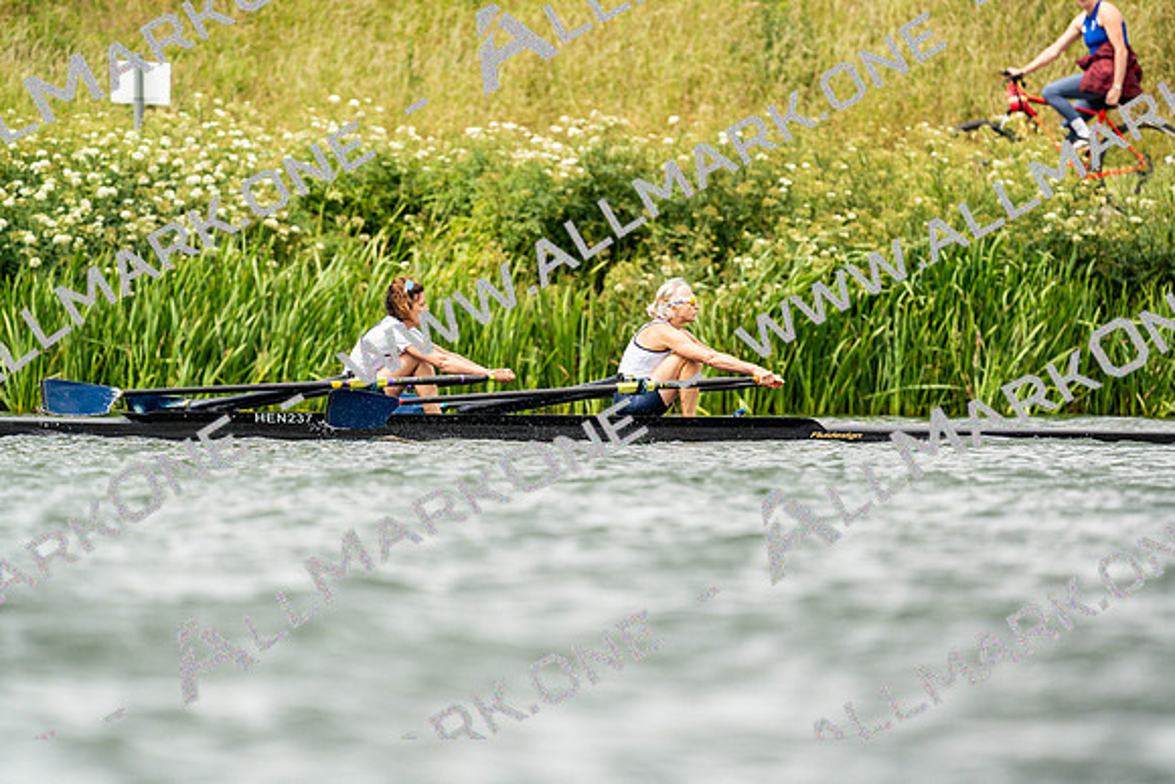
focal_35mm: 600
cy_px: 392
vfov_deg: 2.3
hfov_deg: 3.4
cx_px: 588
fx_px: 19587
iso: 500
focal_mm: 600
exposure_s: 1/2000
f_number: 6.3
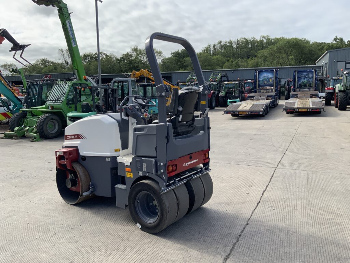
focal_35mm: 29
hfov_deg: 61.7
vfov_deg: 48.2
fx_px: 293
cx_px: 175
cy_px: 132
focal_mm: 3
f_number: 1.8
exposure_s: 1/1577
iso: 16
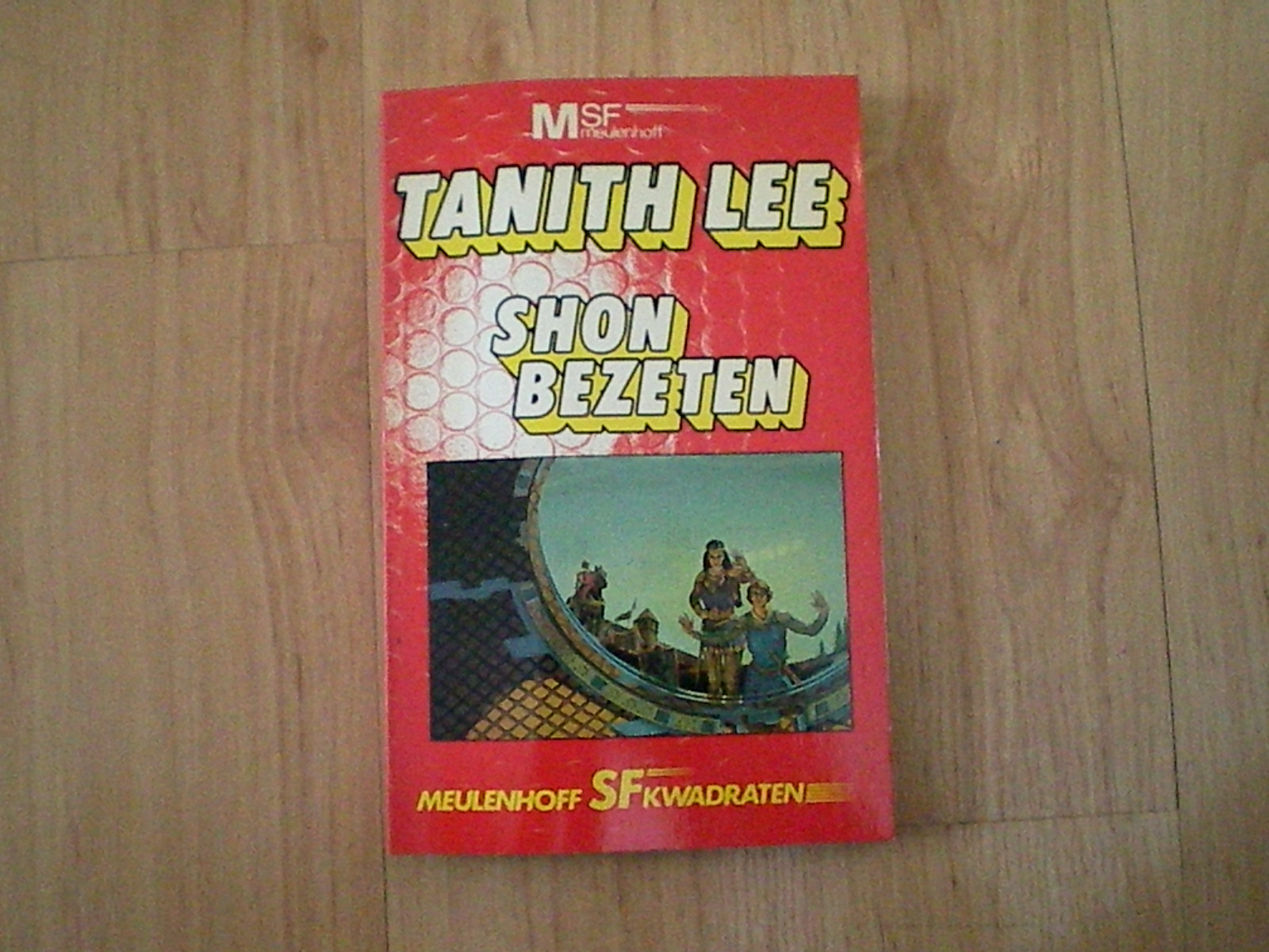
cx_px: 634
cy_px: 476
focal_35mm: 38
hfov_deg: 49.0
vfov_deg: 37.7
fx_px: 1393
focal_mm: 6.3
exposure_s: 1/100
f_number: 3.1
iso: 1584
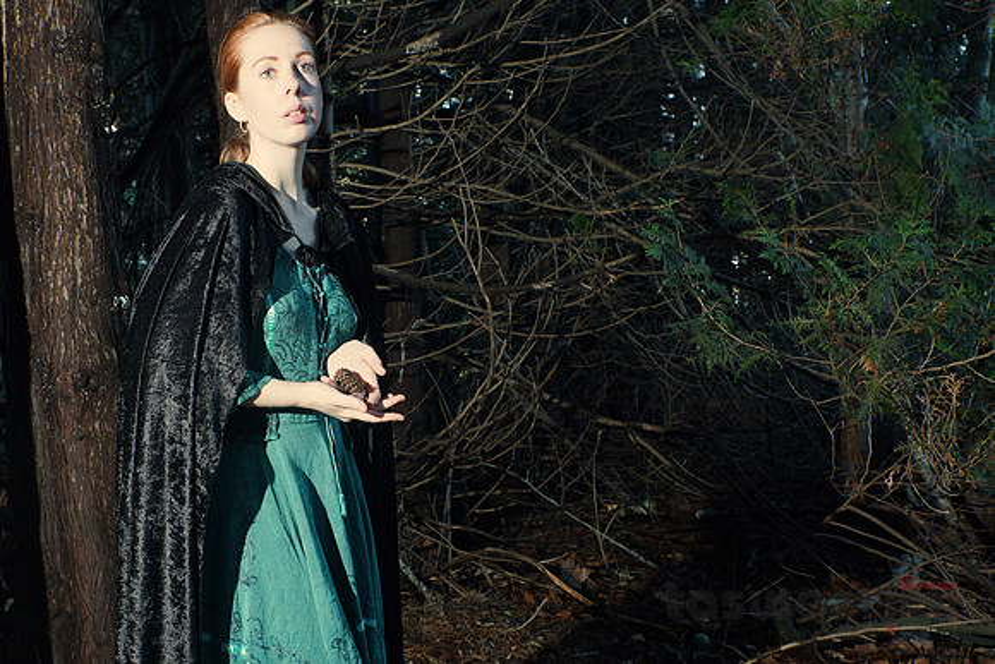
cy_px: 332
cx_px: 498
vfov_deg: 36.9
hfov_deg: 53.1
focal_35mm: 36
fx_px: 995
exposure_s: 1/100
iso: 400
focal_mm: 24
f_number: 5
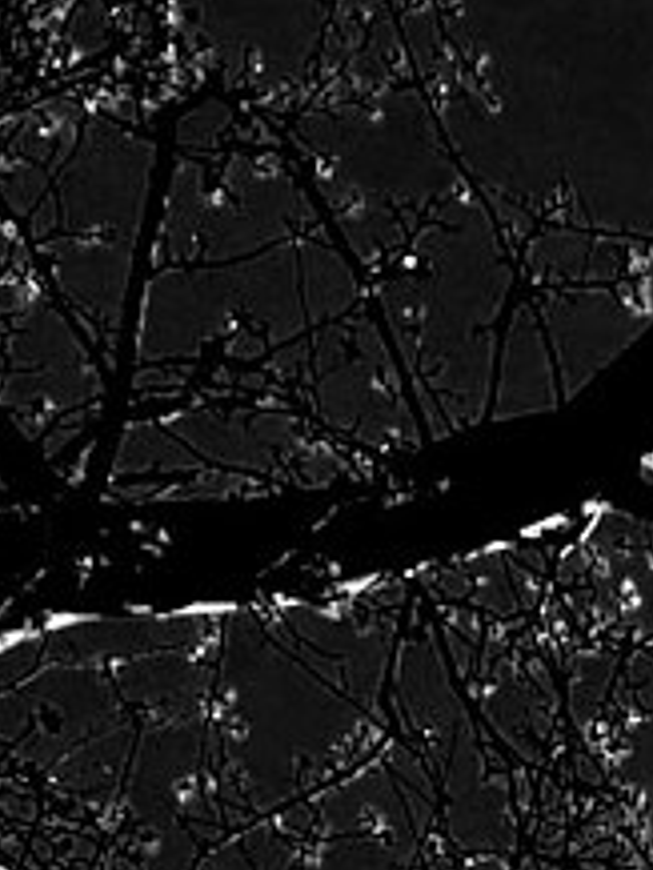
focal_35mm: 214
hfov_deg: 6.4
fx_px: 5377
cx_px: 1955
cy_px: 2979
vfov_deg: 7.6
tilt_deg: +49.9
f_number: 2.2
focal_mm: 4.15
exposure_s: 1/2933
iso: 32
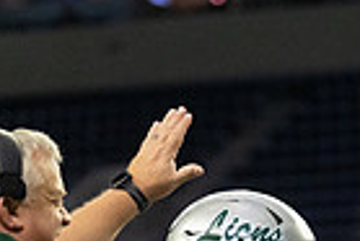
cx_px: 264
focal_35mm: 429
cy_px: 486
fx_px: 4294
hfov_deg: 4.8
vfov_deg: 3.2
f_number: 2.8
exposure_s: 1/1250
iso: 4000
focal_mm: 103
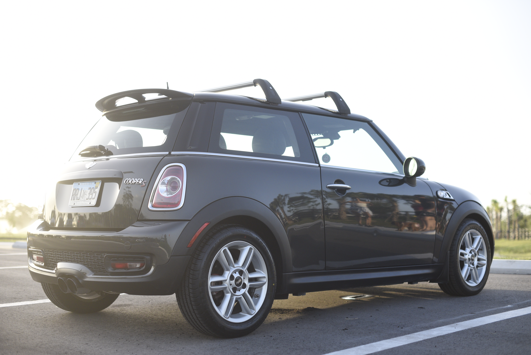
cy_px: 178
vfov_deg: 27.0
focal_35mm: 50
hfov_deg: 39.6
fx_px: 738
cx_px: 266
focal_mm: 50
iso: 1000
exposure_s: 1/4000
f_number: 2.8
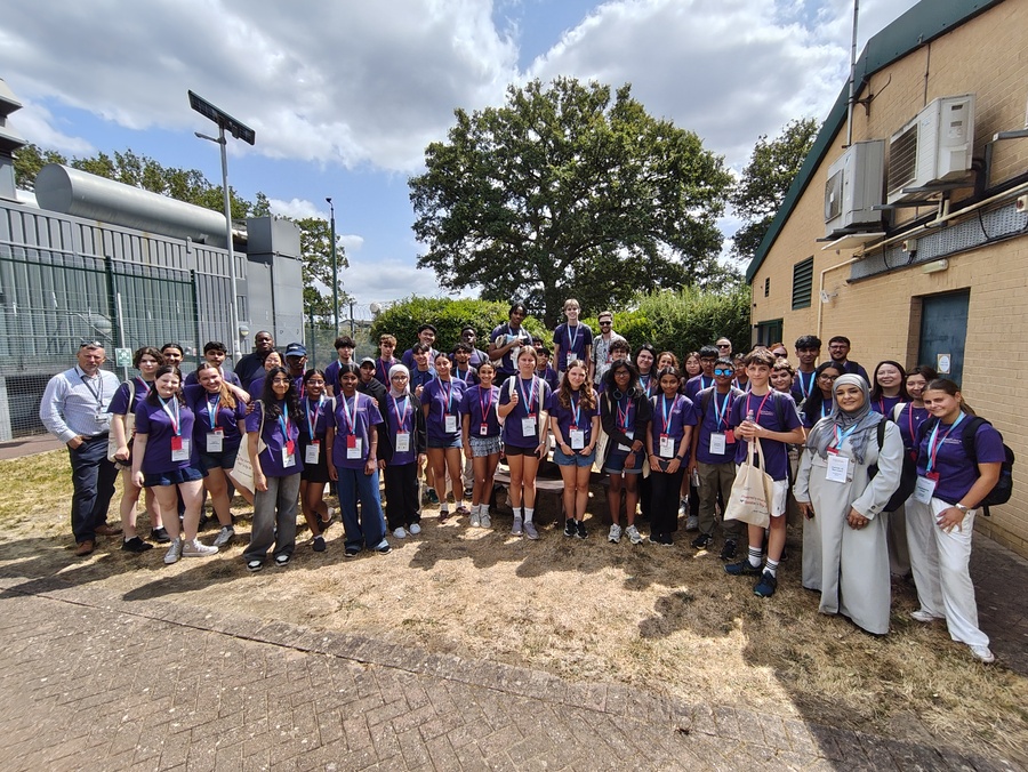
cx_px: 514
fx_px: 446
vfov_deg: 81.8
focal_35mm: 15
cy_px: 386
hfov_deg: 98.1
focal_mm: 1.64
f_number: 2.2
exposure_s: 1/1380
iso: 50
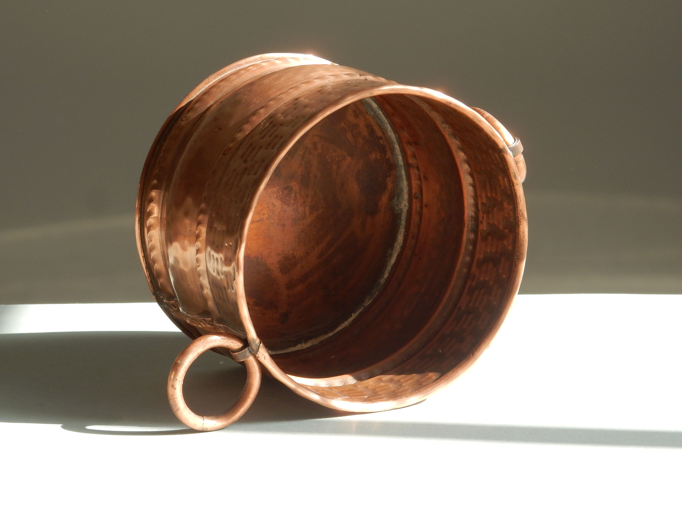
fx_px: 2739
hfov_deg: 14.2
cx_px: 341
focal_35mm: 139
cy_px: 256
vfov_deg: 10.7
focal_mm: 24.7
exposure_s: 1/100
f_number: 6
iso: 125
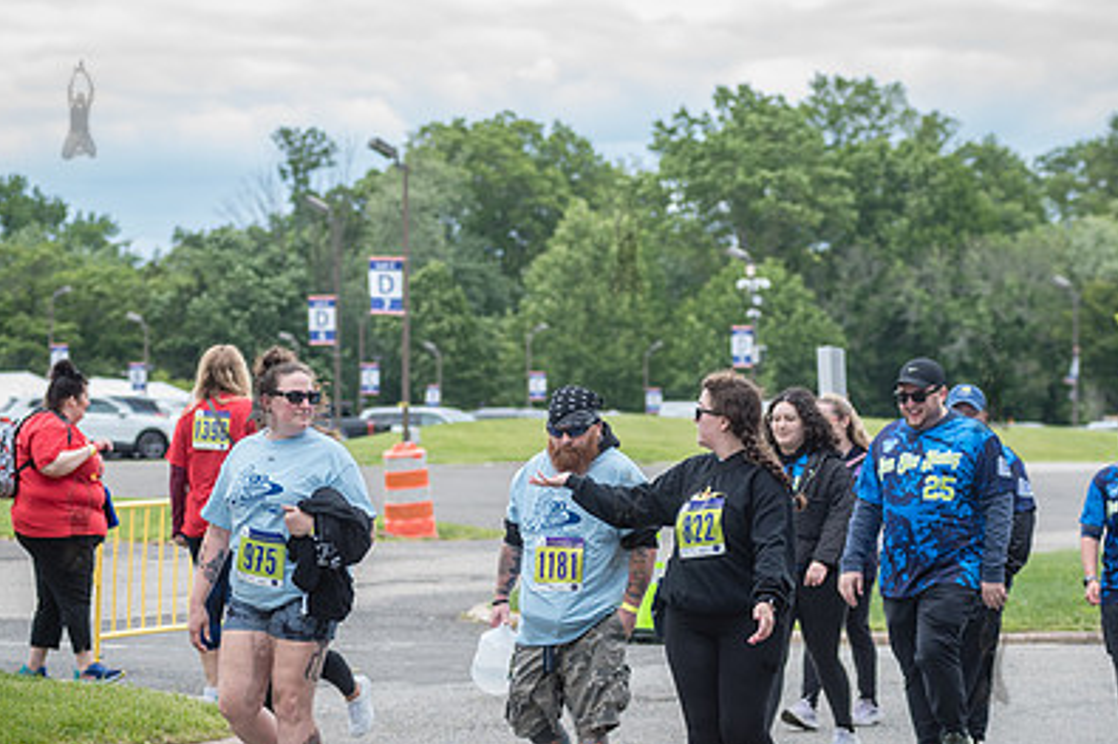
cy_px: 519
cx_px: 626
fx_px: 4563
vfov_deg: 9.3
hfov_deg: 14.0
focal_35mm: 147
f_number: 4
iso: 400
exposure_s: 1/800
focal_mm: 100
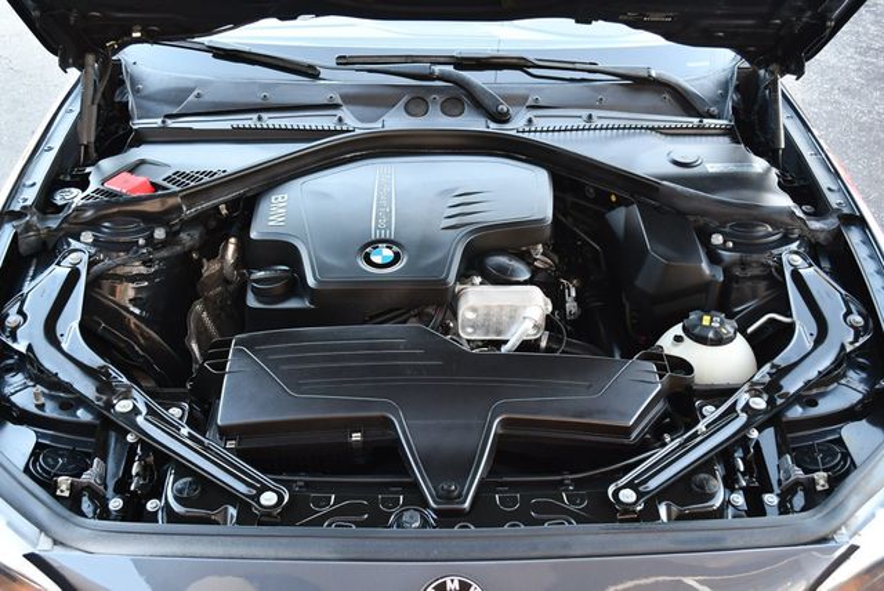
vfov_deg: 33.5
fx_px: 983
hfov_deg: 48.4
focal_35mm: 40
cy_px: 296
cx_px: 442
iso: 800
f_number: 3.8
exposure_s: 1/160
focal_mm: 20
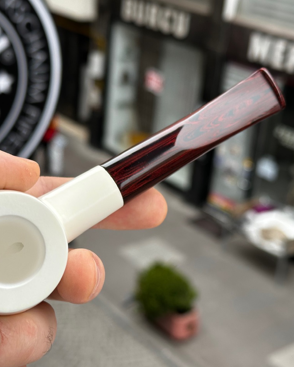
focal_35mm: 63
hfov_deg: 24.2
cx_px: 132
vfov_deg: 30.0
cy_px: 184
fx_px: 685
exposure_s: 1/412
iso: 64
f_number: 1.78
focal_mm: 6.86
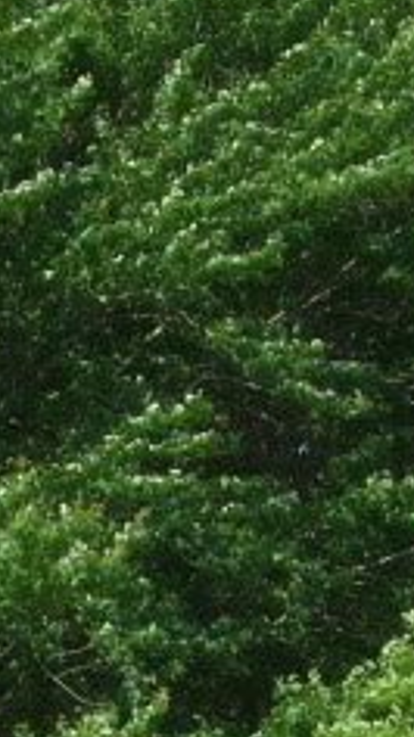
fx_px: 2737
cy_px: 892
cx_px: 261
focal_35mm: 140
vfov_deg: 14.8
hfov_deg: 8.6
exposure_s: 1/286
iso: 64
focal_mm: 6.4
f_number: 5.7
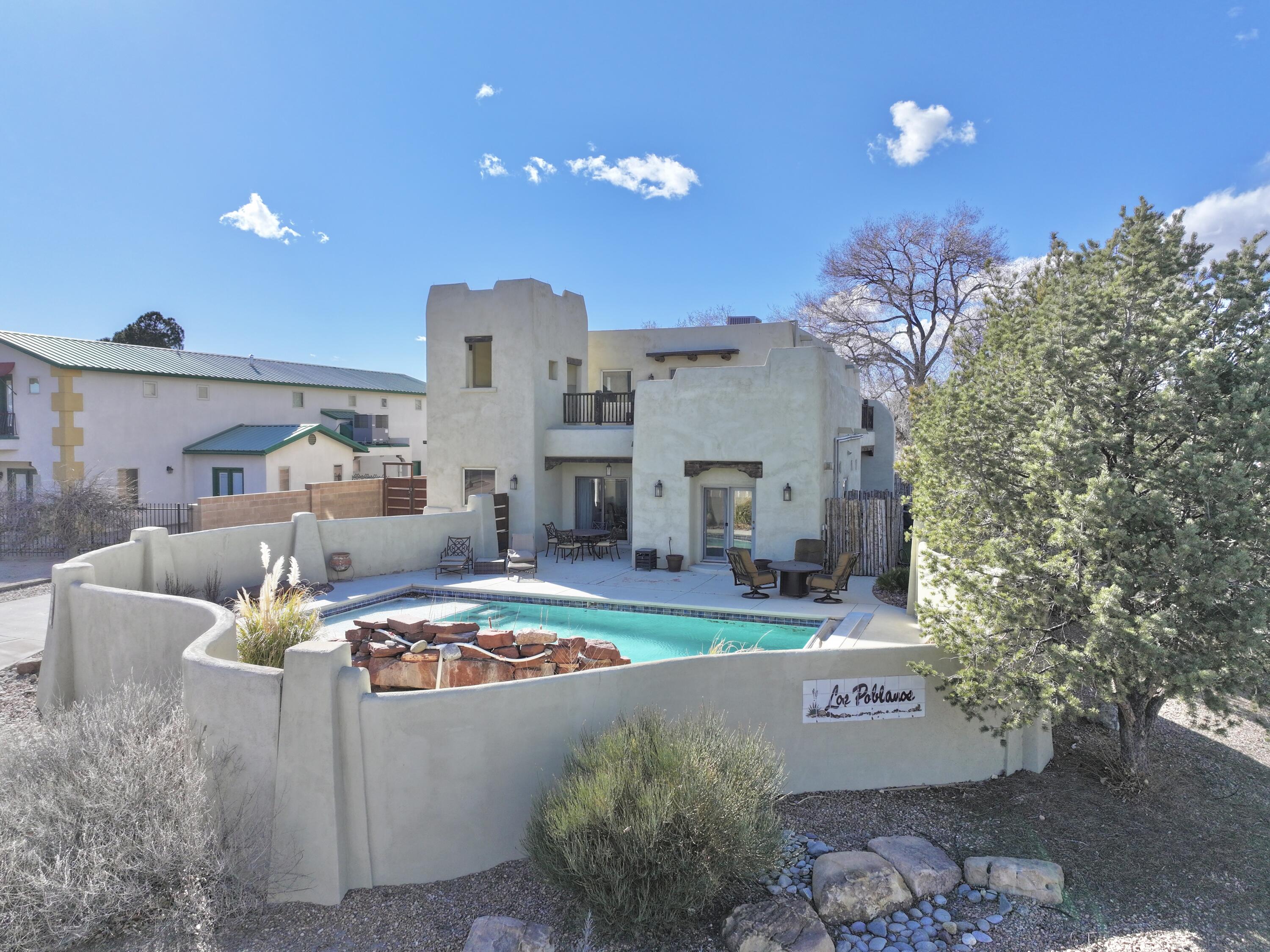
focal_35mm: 24
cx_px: 635
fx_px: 880
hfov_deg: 71.6
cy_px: 476
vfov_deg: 56.8
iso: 240
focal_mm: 12.29
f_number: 2.8
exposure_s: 1/3200
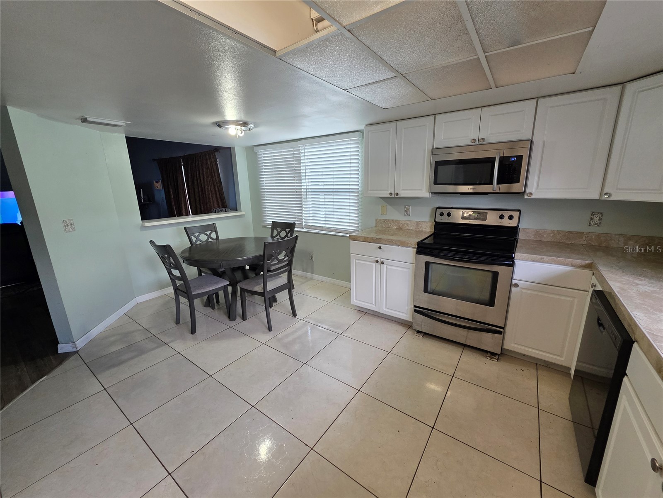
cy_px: 249
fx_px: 249
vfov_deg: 89.9
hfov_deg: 106.2
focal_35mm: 13
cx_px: 332
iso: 250
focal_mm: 2.2
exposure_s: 1/120
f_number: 1.9
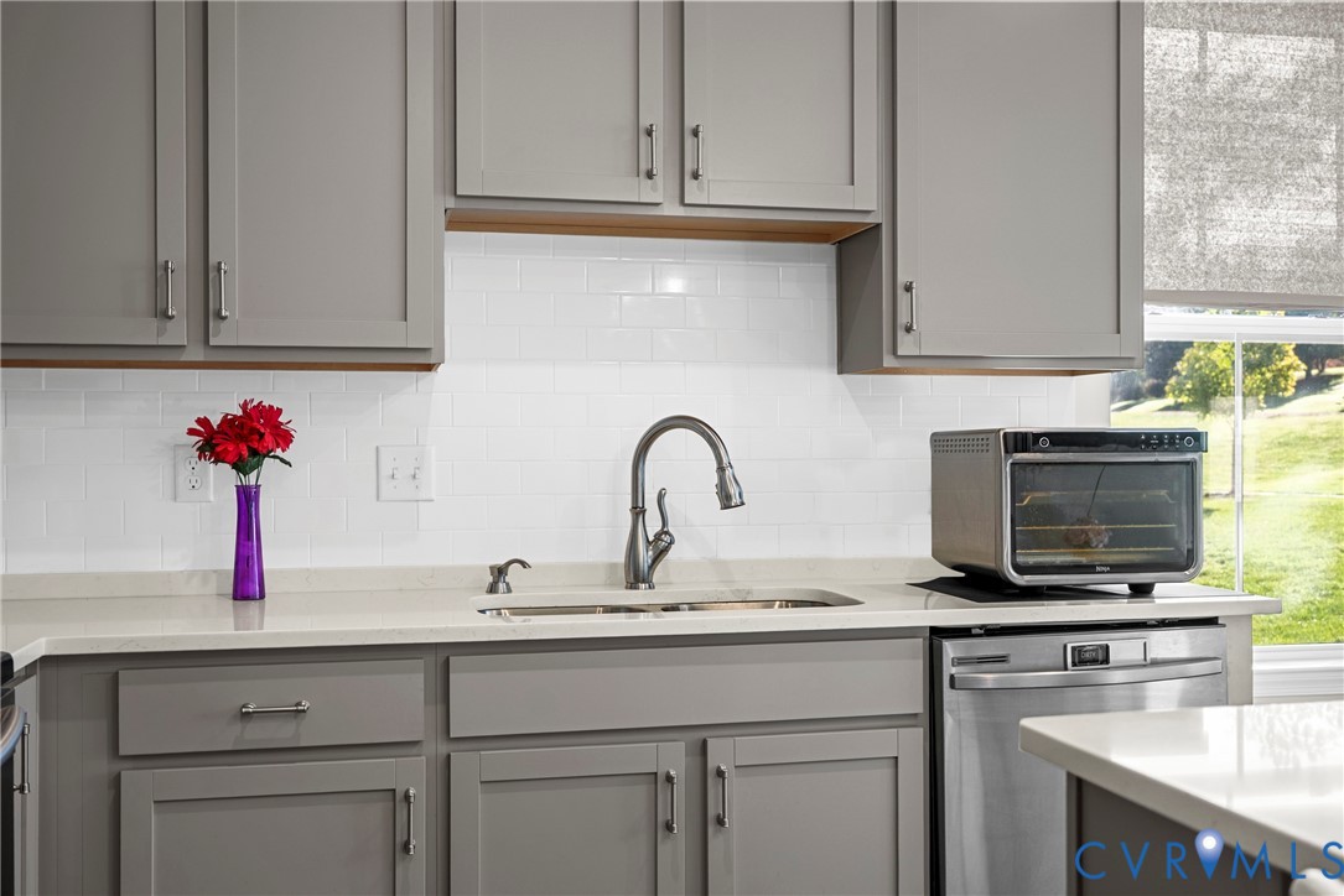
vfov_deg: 37.9
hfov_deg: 54.4
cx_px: 672
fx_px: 1307
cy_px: 448
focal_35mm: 35
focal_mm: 35
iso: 1000
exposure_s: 1/10
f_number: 4
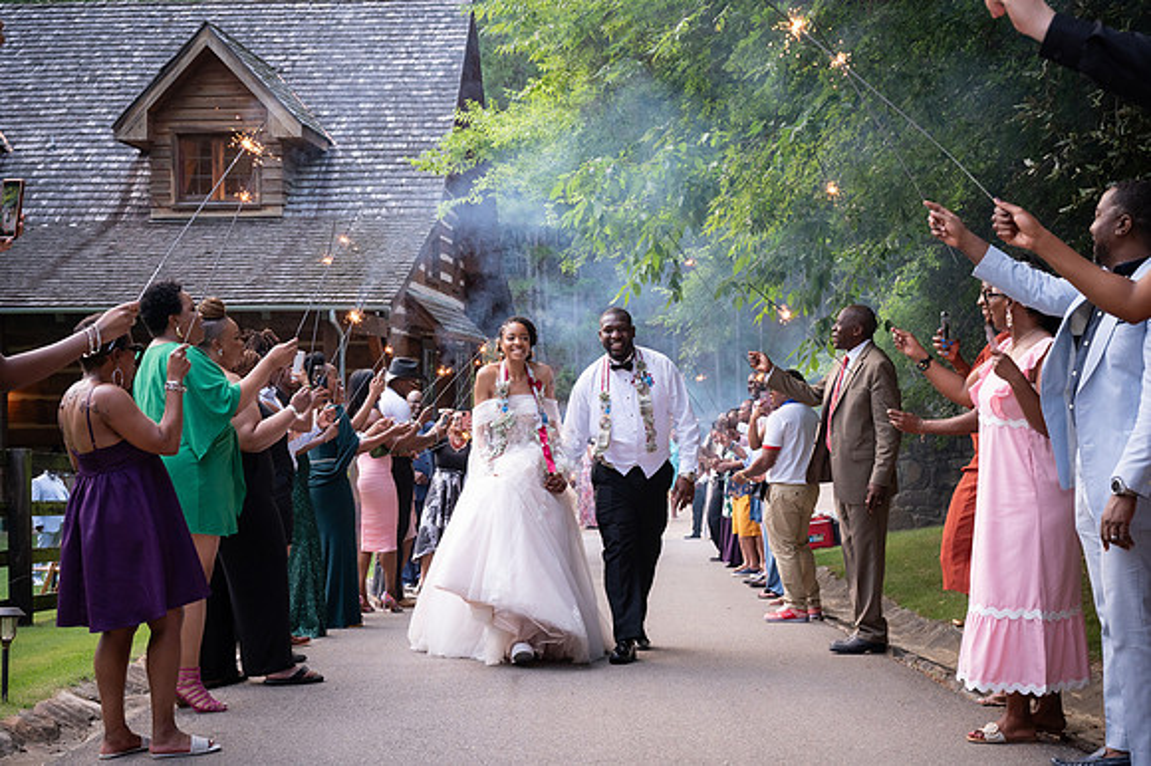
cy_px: 383
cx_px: 576
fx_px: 1438
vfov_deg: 29.8
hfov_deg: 43.6
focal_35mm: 45
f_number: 5.6
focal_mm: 45
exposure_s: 1/250
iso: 2000
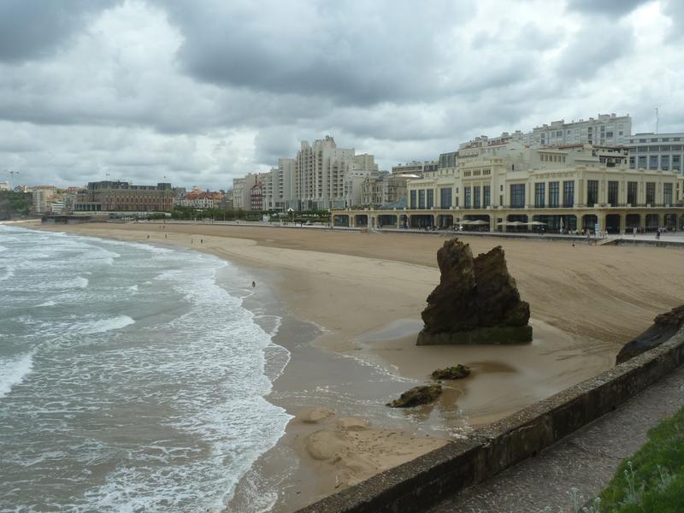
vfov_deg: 46.8
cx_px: 342
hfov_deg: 60.0
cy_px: 256
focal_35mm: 30
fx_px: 593
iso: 80
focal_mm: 5
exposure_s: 1/500
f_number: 5
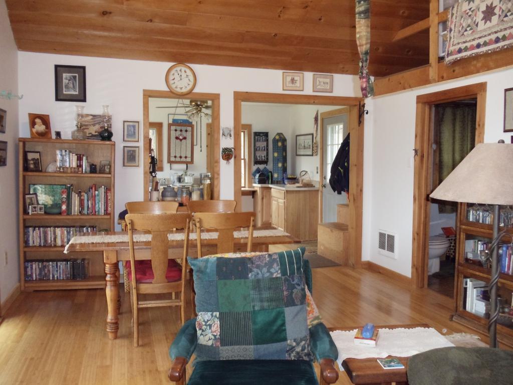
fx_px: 652
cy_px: 192
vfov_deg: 32.9
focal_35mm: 44
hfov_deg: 42.9
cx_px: 256
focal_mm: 6
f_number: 3.5
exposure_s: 1/30
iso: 400
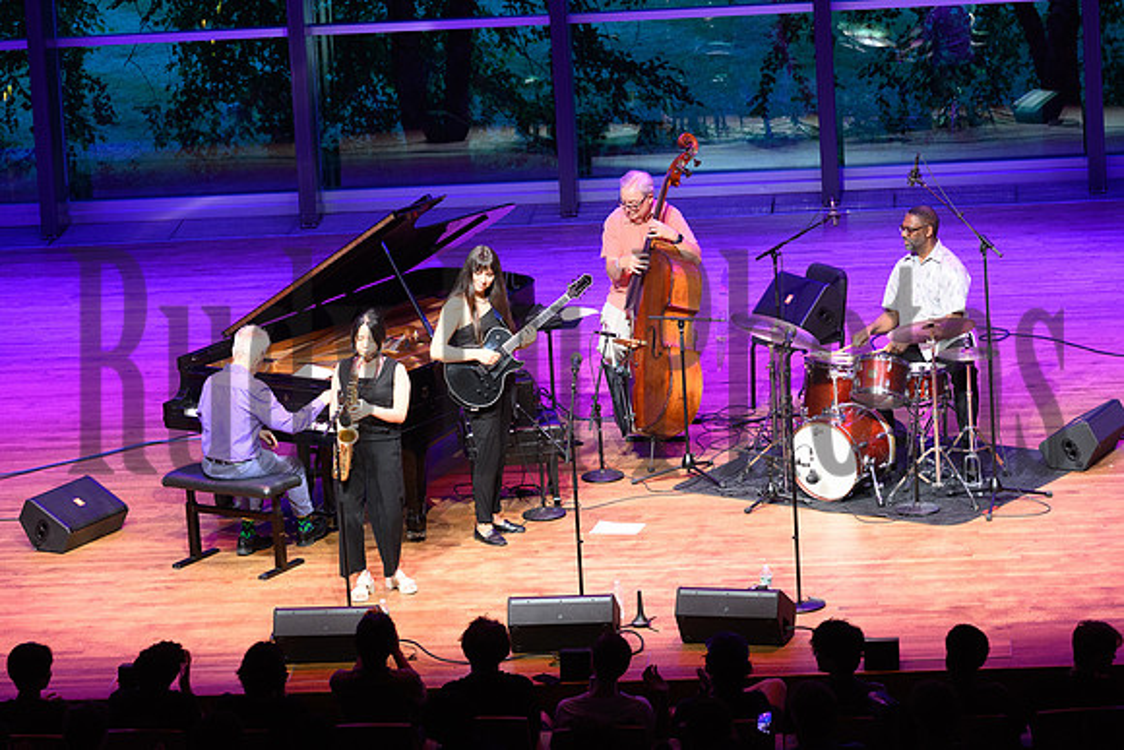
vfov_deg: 9.8
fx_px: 4372
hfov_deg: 14.7
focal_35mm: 140
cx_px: 562
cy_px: 375
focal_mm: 140
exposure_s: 1/125
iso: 3200
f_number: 5.6
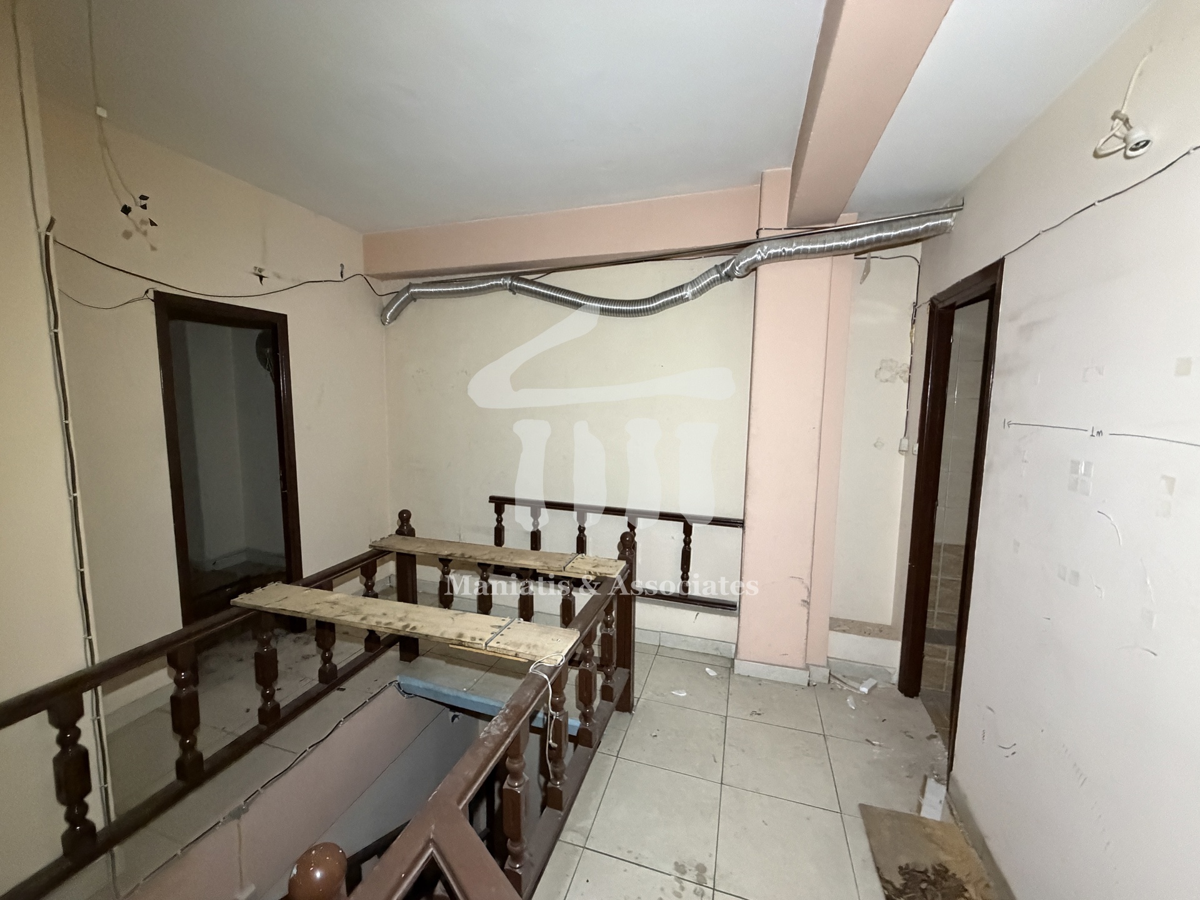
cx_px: 600
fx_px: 485
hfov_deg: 102.1
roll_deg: -0.8
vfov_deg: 85.7
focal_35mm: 14
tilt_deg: -7.5
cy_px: 450
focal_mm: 2.22
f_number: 2.2
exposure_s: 1/60
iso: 1000
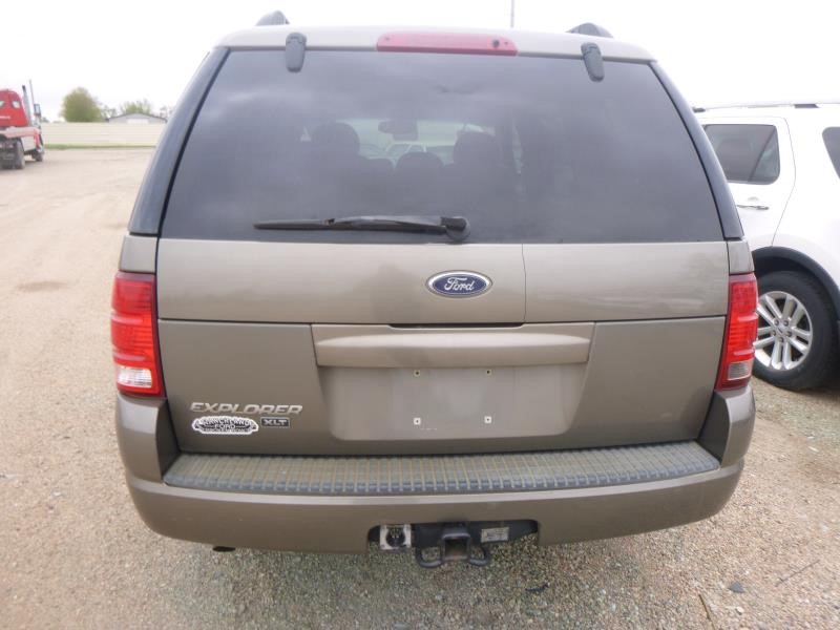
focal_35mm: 25
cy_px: 315
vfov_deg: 54.9
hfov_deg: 69.4
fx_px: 607
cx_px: 420
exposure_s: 1/200
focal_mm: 4.5
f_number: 3.9
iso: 100
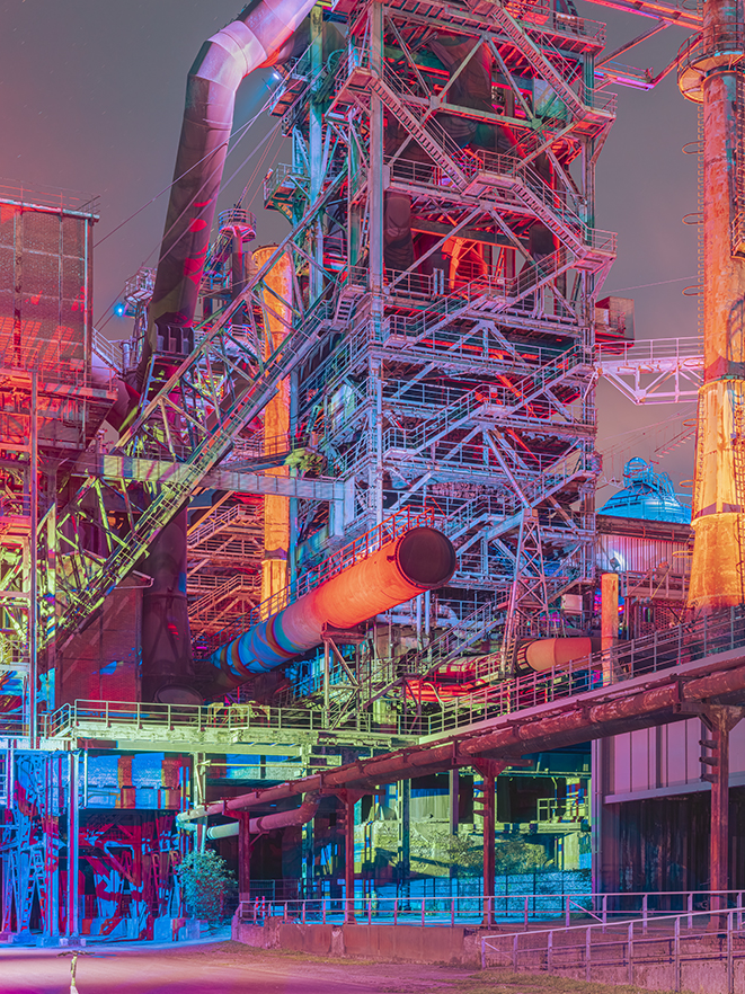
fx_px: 1407
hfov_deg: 29.7
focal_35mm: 49
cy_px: 367
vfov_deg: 38.6
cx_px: 384
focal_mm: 45
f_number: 8
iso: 100
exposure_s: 50
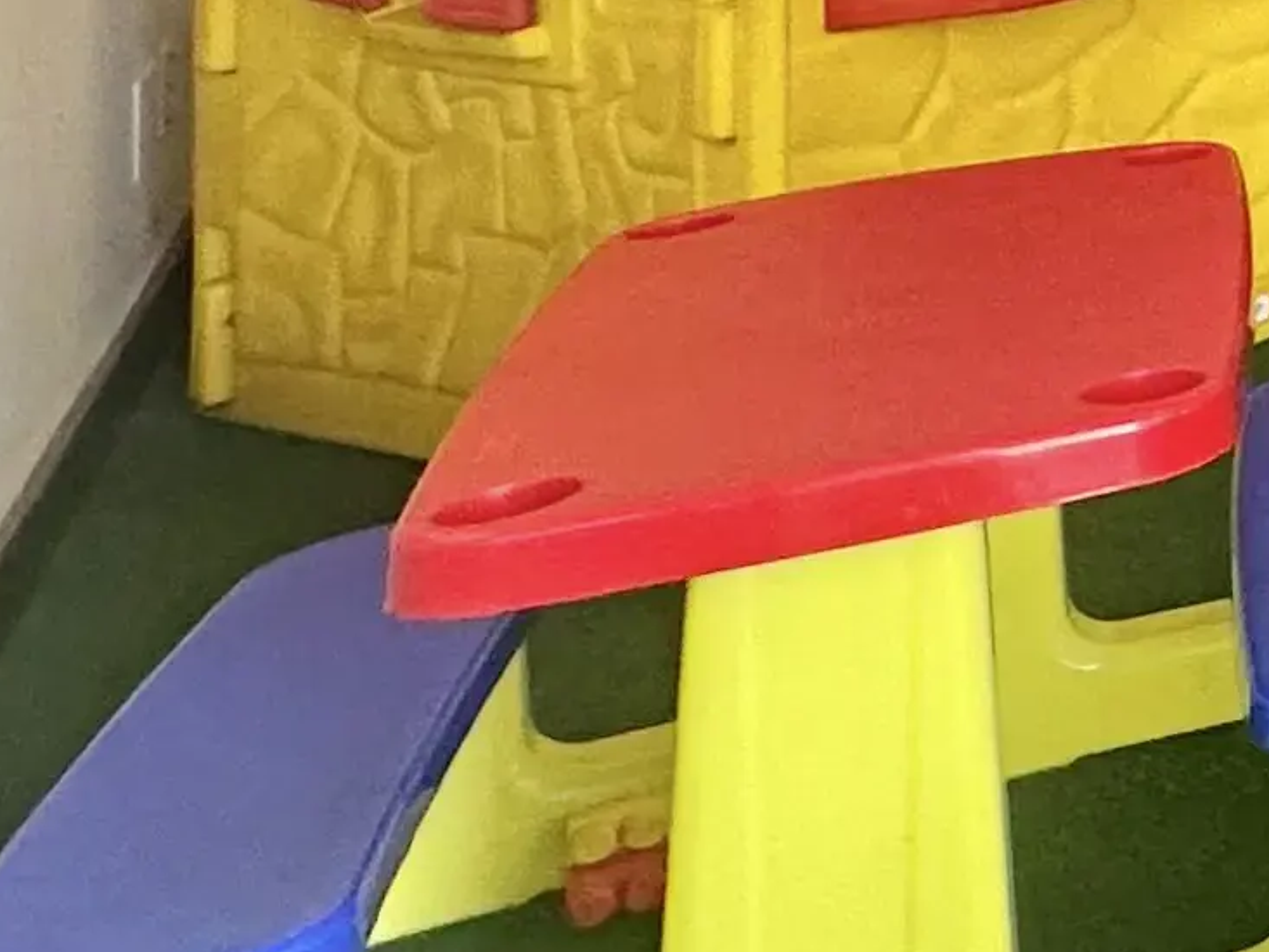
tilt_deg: +1.1
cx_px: 3116
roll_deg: +0.9
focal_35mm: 77
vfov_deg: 16.3
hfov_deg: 14.6
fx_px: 2823
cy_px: -734
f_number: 2.2
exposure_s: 1/120
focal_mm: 2.22
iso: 125
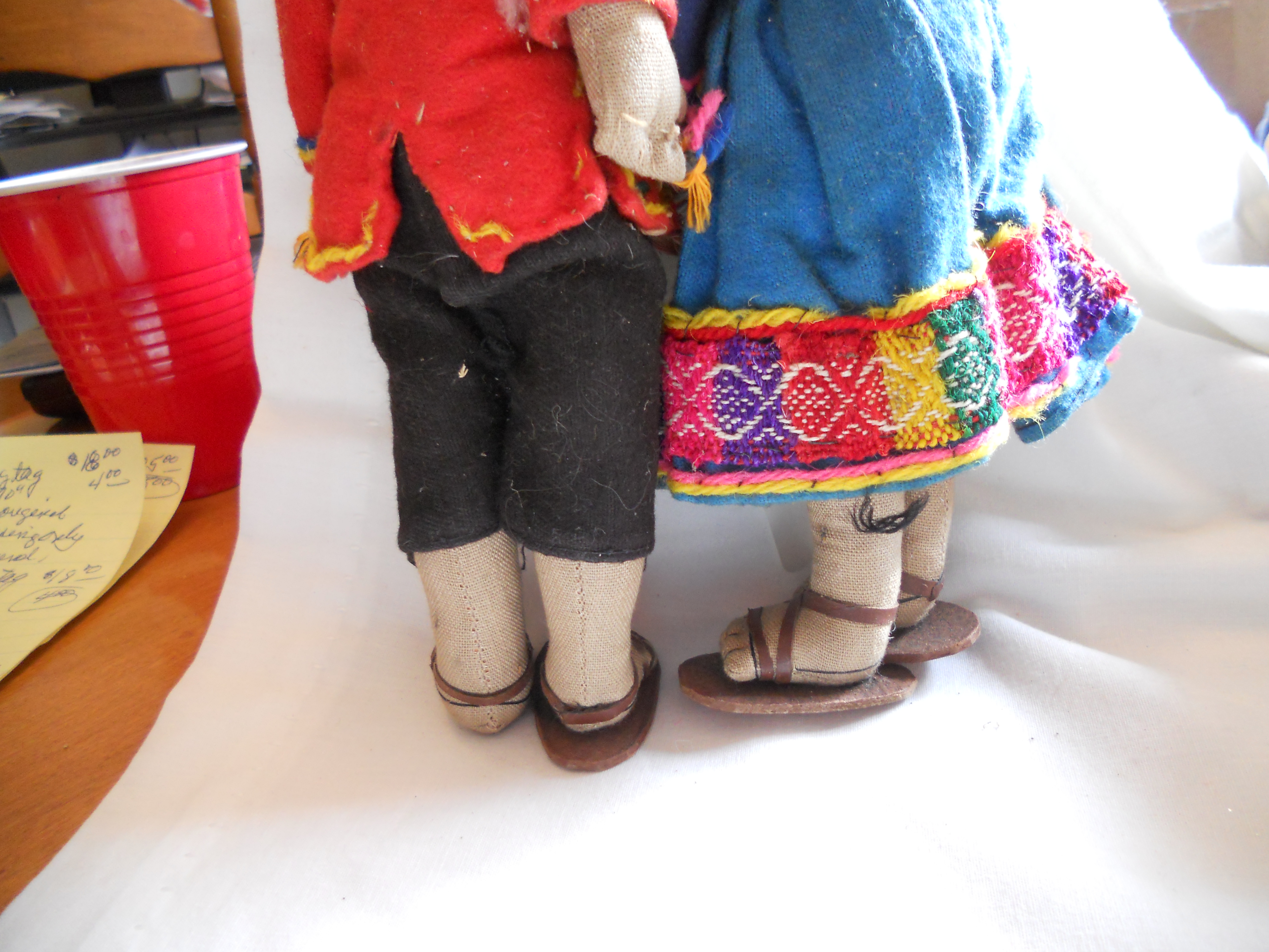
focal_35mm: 27
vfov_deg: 51.4
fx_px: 990
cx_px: 634
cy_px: 476
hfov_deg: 65.3
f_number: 3.2
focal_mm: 4.9
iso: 320
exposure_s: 1/30
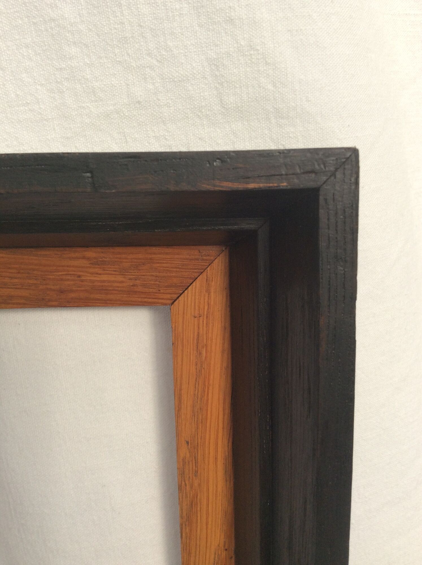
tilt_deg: -18.7
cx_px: 211
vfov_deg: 56.9
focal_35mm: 32
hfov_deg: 44.1
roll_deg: +0.3
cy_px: 282
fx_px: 521
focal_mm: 3.3
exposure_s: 1/330
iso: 32
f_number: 2.4
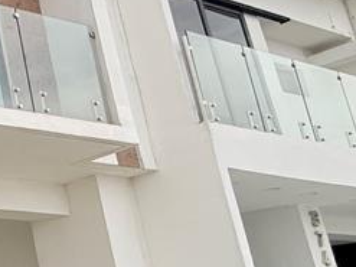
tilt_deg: +12.9
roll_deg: +0.0
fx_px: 596
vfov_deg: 25.0
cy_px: 189
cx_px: -308
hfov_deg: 20.7
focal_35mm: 58
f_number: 2.2
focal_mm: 2.22
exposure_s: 1/3460
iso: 50
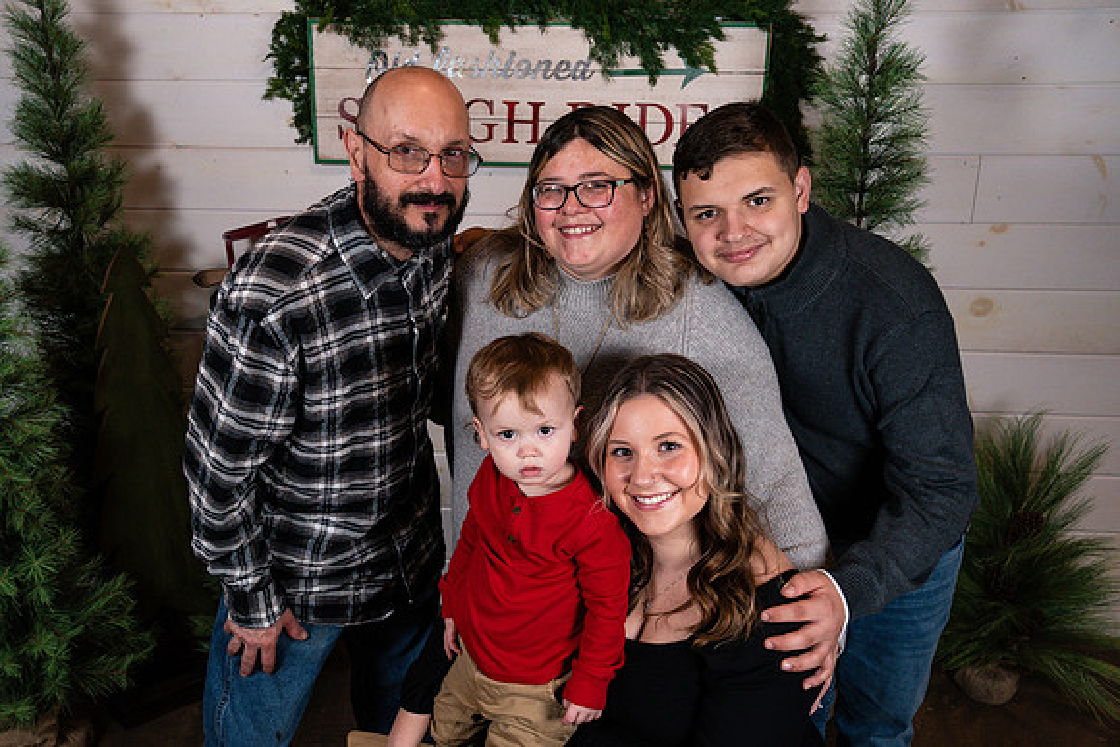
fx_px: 1085
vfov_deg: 38.0
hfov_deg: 54.5
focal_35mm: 35
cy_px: 407
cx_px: 510
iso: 320
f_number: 5.6
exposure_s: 1/250
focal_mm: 32
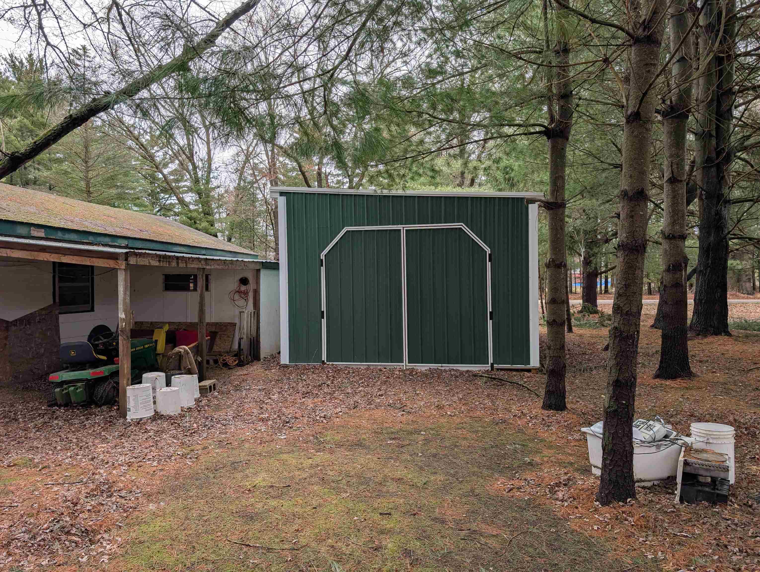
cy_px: 286
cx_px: 380
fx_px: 528
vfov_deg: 56.9
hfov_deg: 71.5
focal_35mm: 24
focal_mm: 6.9
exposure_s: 1/213
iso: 20
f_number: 1.68
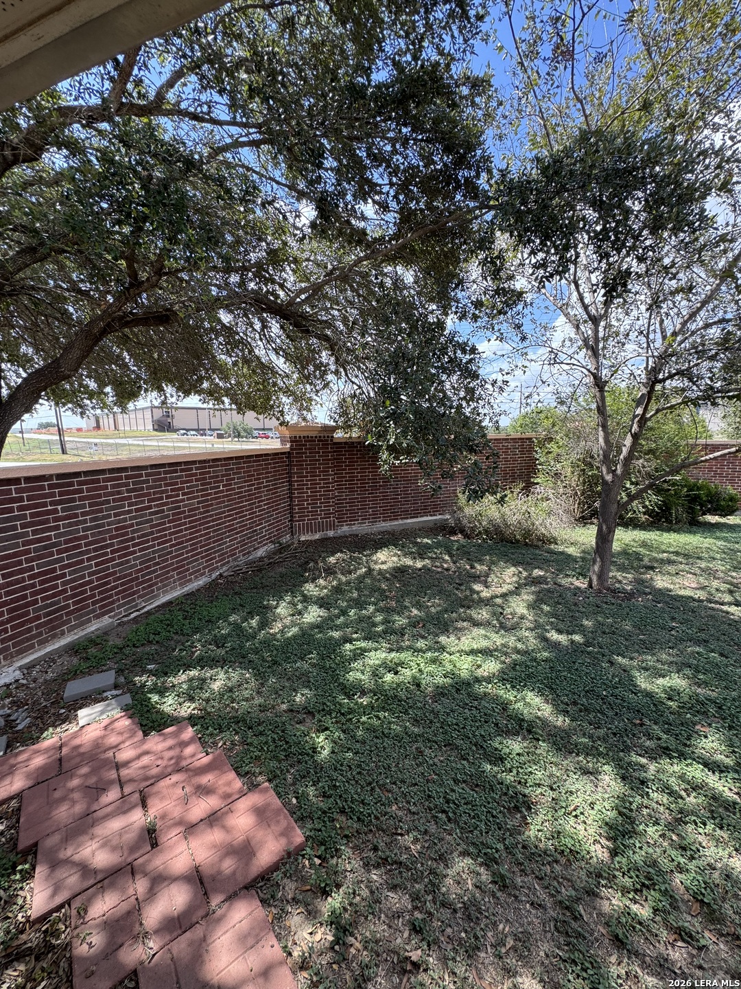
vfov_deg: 102.1
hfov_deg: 85.7
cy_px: 494
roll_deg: +0.4
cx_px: 370
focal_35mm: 14
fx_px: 400
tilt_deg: -9.1
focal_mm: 2.22
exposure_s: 1/285
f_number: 2.2
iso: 40
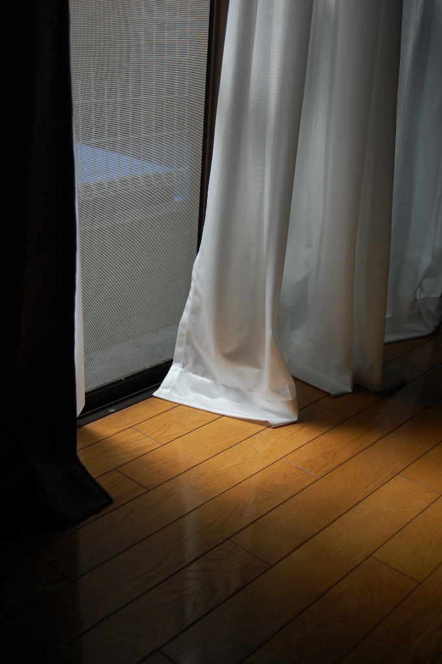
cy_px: 332
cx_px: 221
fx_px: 775
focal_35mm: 42
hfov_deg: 31.8
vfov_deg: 46.4
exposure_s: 1/250
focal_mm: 28
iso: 400
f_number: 4.2
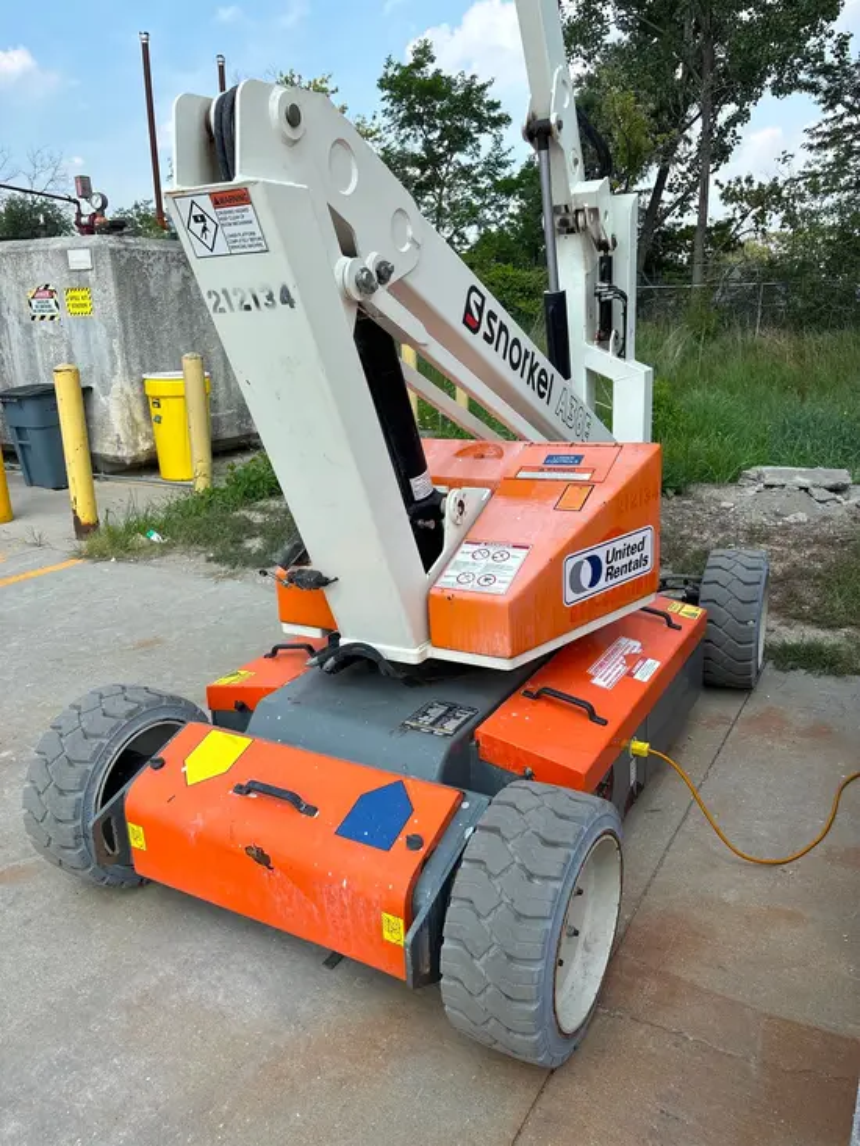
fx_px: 861
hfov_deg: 53.1
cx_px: 430
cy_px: 573
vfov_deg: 67.3
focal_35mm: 26
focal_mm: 5.96
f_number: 1.6
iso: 50
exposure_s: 1/2288
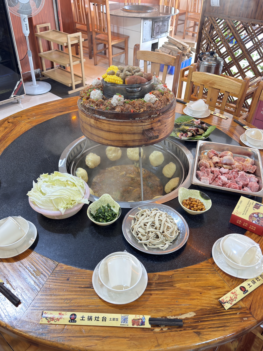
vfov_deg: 65.3
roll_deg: -2.4
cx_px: 132
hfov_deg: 51.4
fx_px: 274
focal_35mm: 27
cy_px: 176
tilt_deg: -37.9
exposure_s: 1/33
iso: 320
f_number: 1.78
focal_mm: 6.76
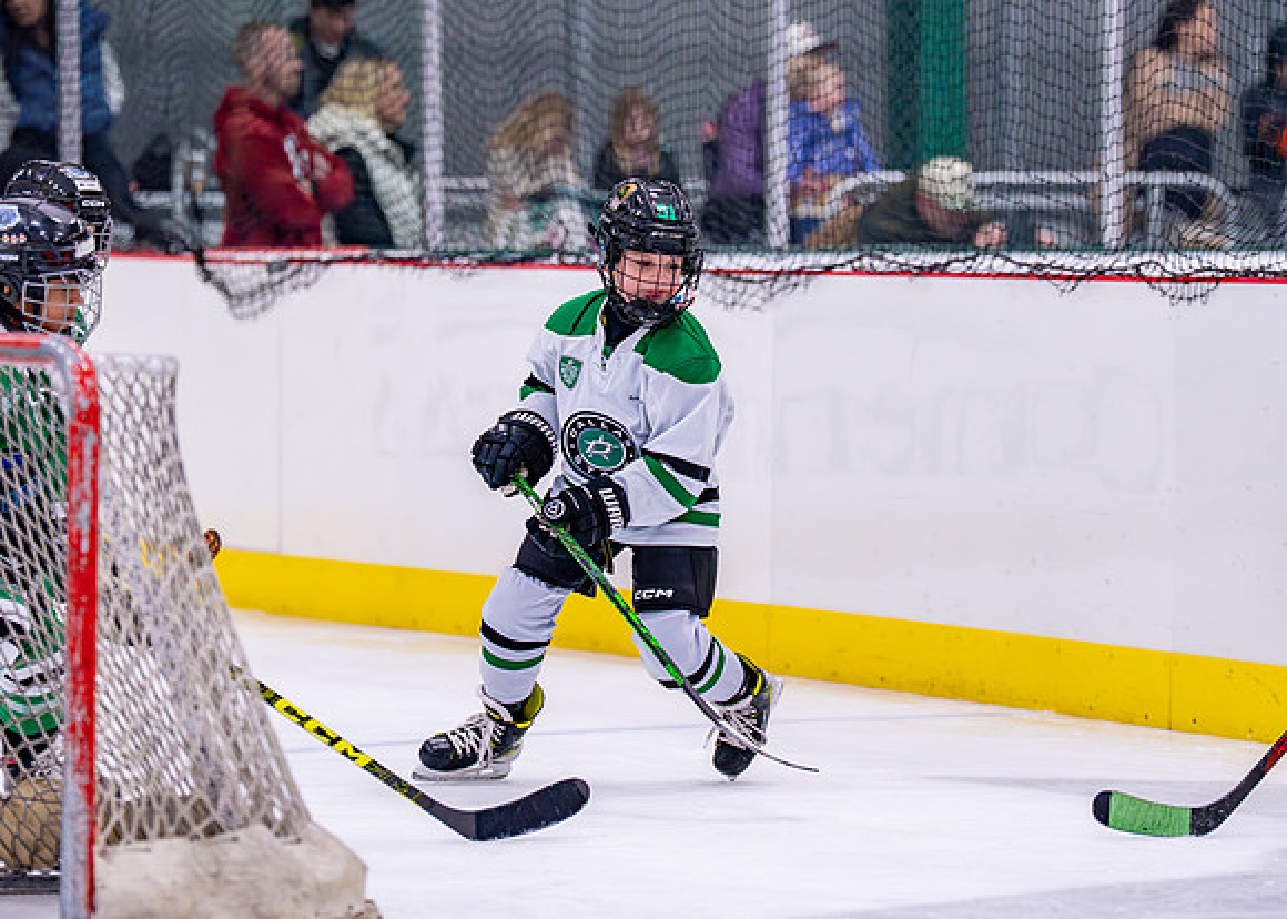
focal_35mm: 235
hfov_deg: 8.6
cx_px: 745
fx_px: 8572
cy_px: 448
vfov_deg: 6.1
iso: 2500
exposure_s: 1/1250
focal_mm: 147
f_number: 2.8
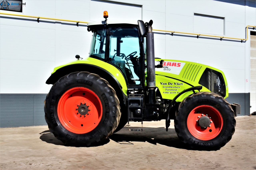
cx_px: 128
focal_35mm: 45
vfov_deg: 29.7
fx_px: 319
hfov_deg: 43.7
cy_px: 85
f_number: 29
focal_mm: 30
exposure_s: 1/50
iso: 125
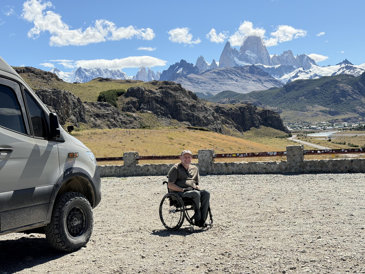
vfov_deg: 30.3
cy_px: 137
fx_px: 506
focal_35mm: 48
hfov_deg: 39.7
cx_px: 182
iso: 64
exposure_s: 1/5587
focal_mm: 6.76
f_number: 1.78
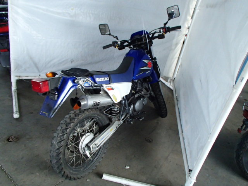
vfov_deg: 49.7
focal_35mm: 28
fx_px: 201
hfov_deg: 63.4
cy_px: 93
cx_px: 124
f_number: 3.9
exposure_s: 1/30
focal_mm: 5
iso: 640
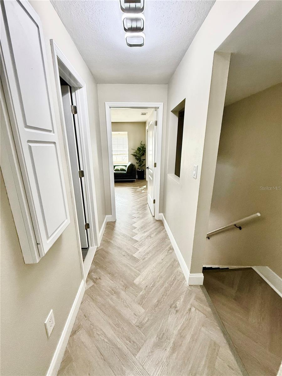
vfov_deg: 102.1
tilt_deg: -14.0
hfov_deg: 85.7
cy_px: 188
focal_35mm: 14
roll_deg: +0.3
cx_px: 141
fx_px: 152
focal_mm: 2.22
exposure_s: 1/143
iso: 500
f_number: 2.2
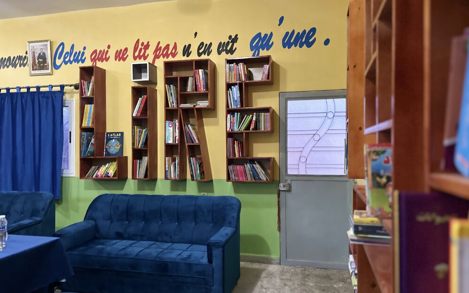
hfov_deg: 70.4
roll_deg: -1.2
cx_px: 237
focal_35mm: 26
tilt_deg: +2.8
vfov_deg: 47.6
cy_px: 147
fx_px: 332
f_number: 1.78
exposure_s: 1/25
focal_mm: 6.86
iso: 1000
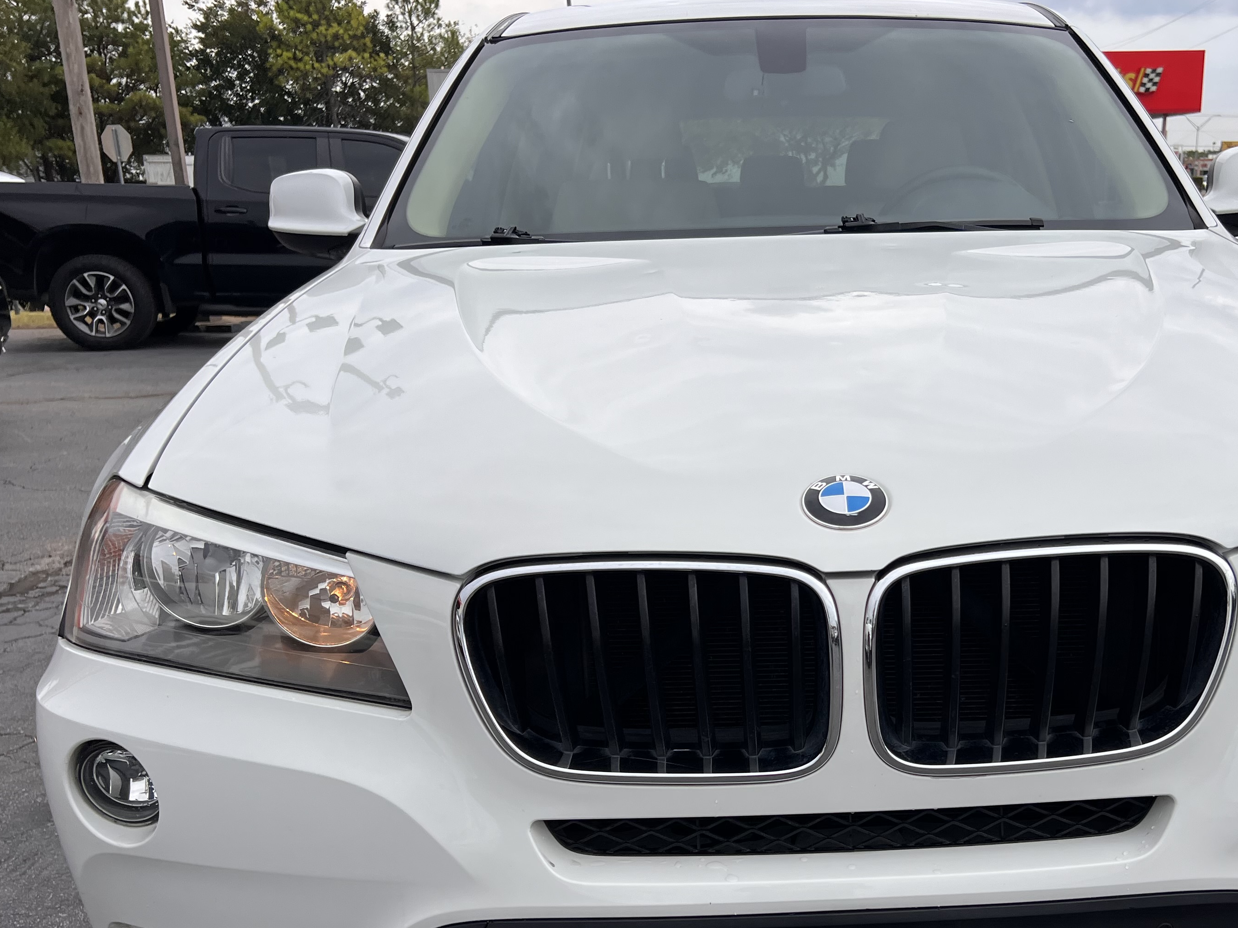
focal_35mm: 39
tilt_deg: -18.5
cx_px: 813
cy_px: 626
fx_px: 1395
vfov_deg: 36.4
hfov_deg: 47.2
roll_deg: +0.8
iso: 50
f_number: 1.5
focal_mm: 5.7
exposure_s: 1/3077
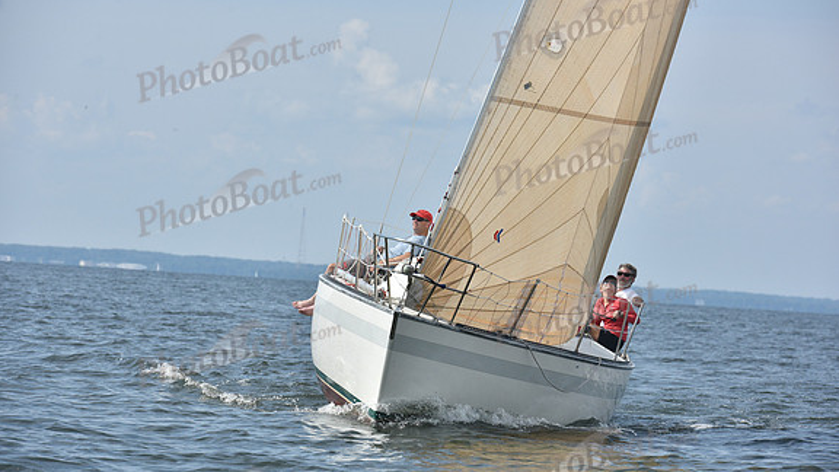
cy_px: 254
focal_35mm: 190
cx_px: 418
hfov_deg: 11.3
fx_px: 4227
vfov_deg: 6.4
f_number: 9
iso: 320
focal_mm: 180
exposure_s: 1/1250
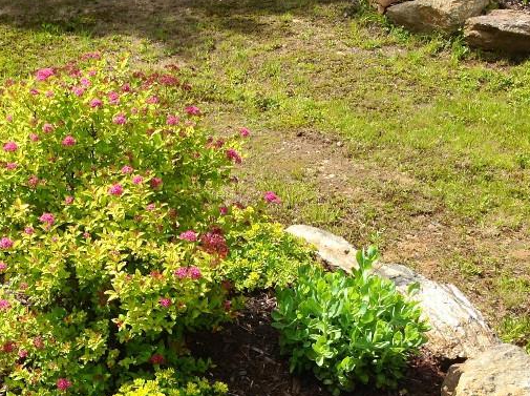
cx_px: 129
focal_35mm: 71
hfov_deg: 27.1
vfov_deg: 20.2
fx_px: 1085
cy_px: 358
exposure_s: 1/1080
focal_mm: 4.28
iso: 50
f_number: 2.4
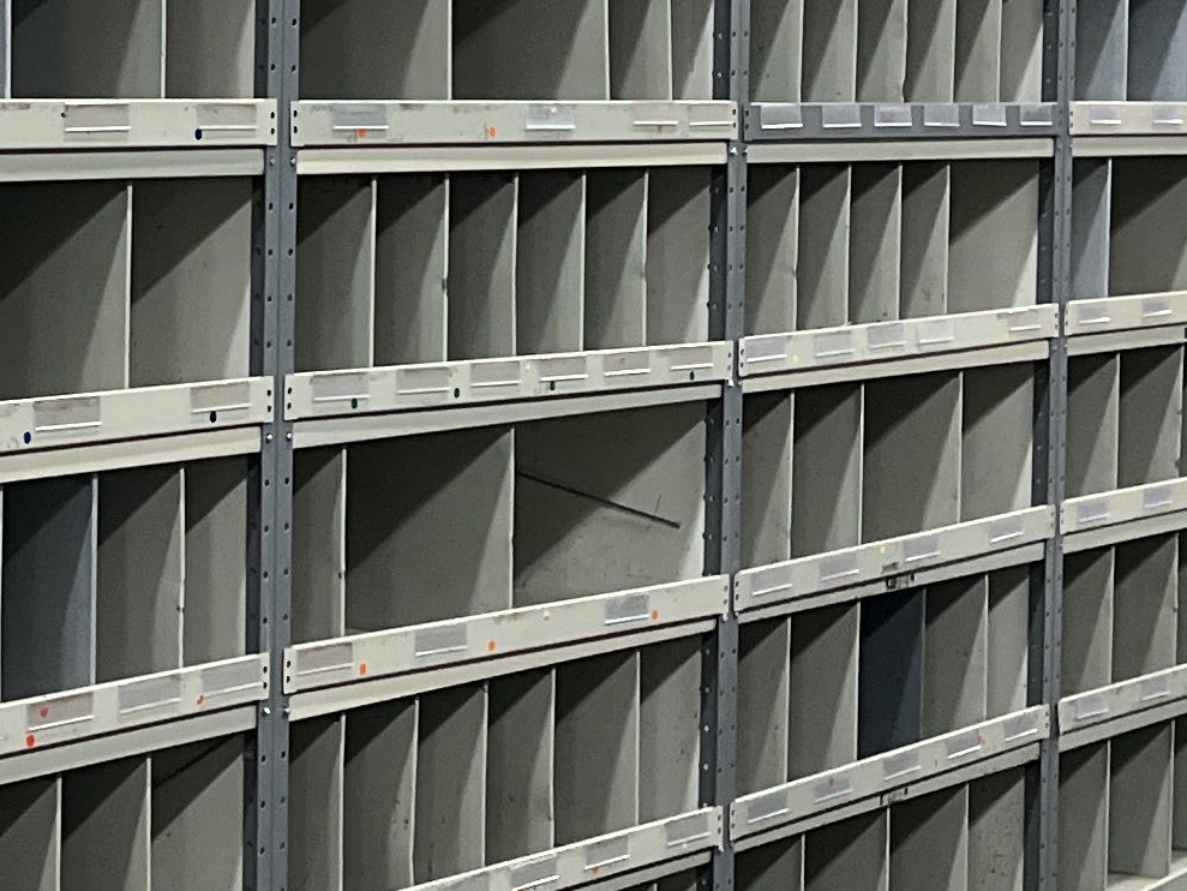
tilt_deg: -2.5
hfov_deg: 18.1
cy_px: 232
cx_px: 26
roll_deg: +0.0
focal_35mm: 106
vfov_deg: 13.9
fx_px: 3635
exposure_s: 1/50
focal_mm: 5.1
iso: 320
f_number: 1.6
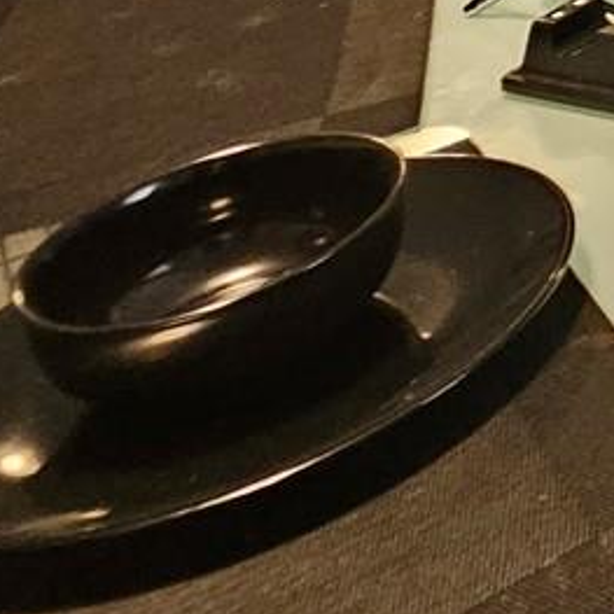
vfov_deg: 18.0
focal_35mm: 70
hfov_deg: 13.8
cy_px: -572
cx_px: 1590
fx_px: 1405
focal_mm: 2.2
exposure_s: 1/30
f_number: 2.2
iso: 320
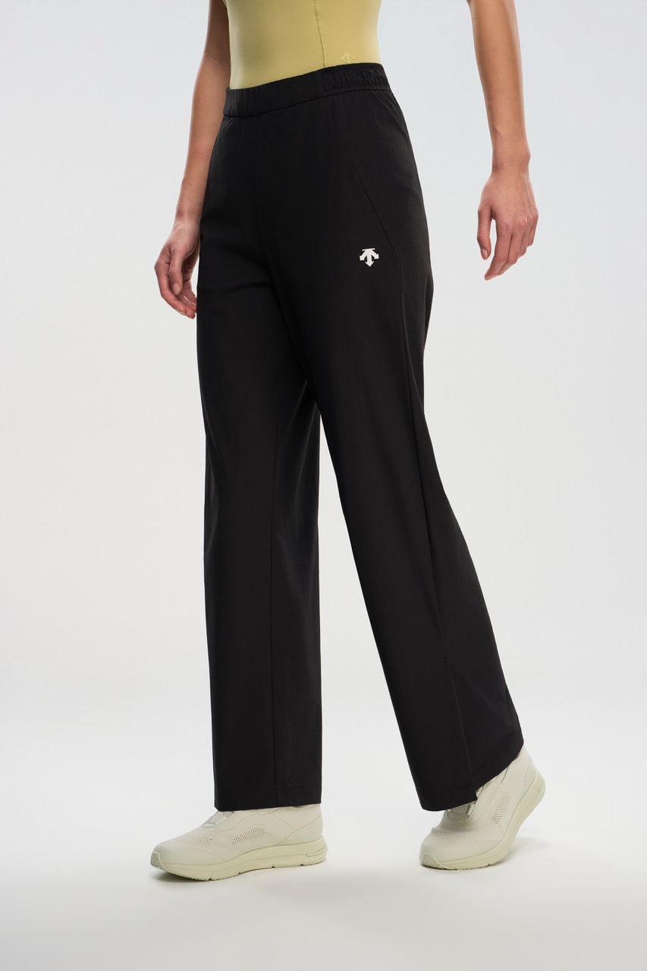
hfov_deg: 19.5
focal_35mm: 70
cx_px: 324
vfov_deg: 28.8
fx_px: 1887
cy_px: 486
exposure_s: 1/400
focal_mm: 70
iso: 200
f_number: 9
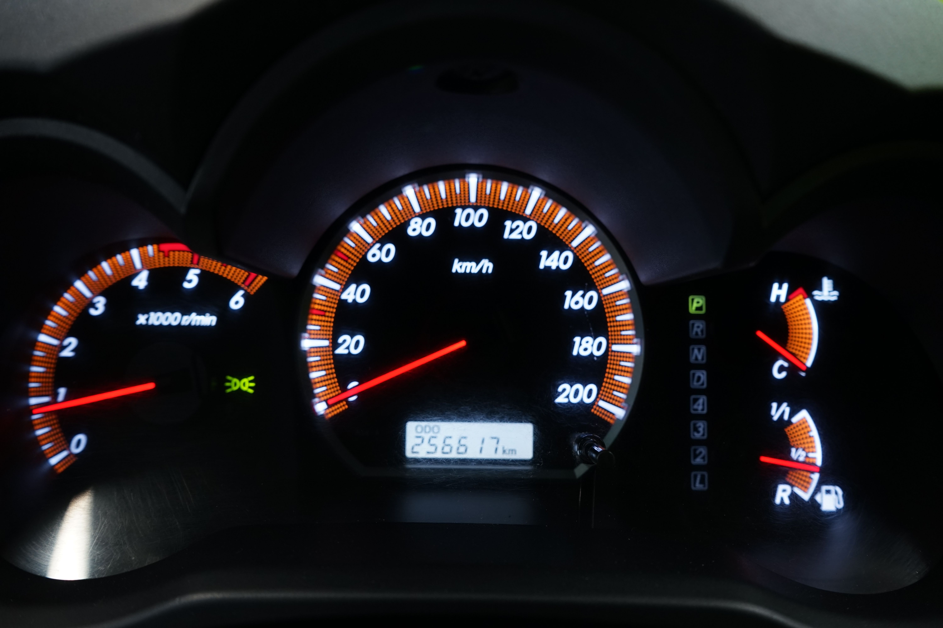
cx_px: 472
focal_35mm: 29
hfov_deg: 63.7
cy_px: 314
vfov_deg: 45.0
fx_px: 760
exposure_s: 1/30
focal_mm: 29
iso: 800
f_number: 5.6
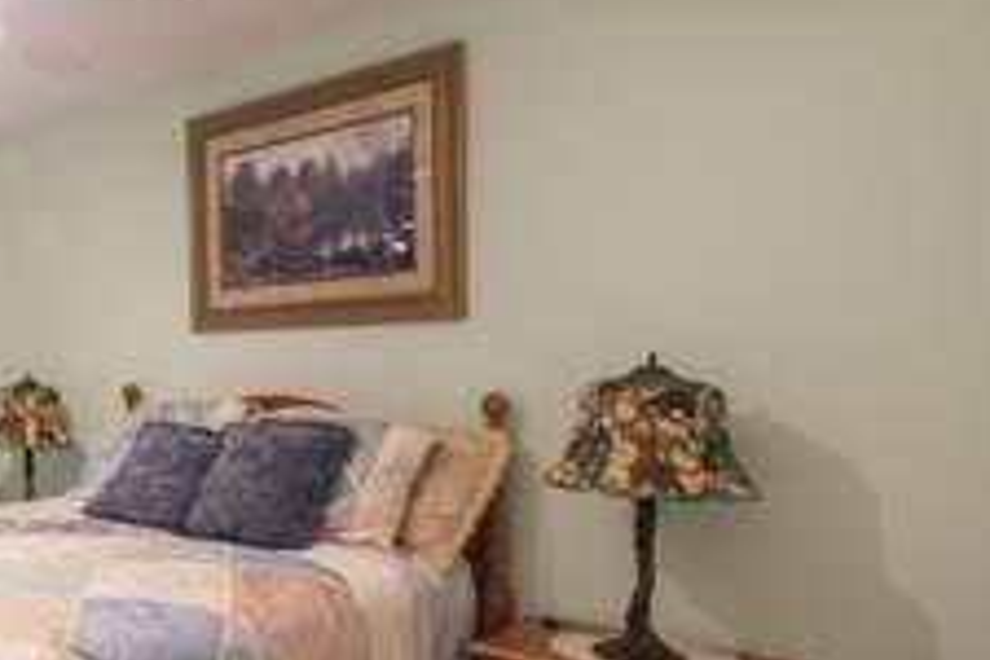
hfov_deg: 51.8
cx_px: 101
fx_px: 880
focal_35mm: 32
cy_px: 387
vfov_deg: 41.0
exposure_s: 1/8
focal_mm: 10
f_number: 9
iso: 1250
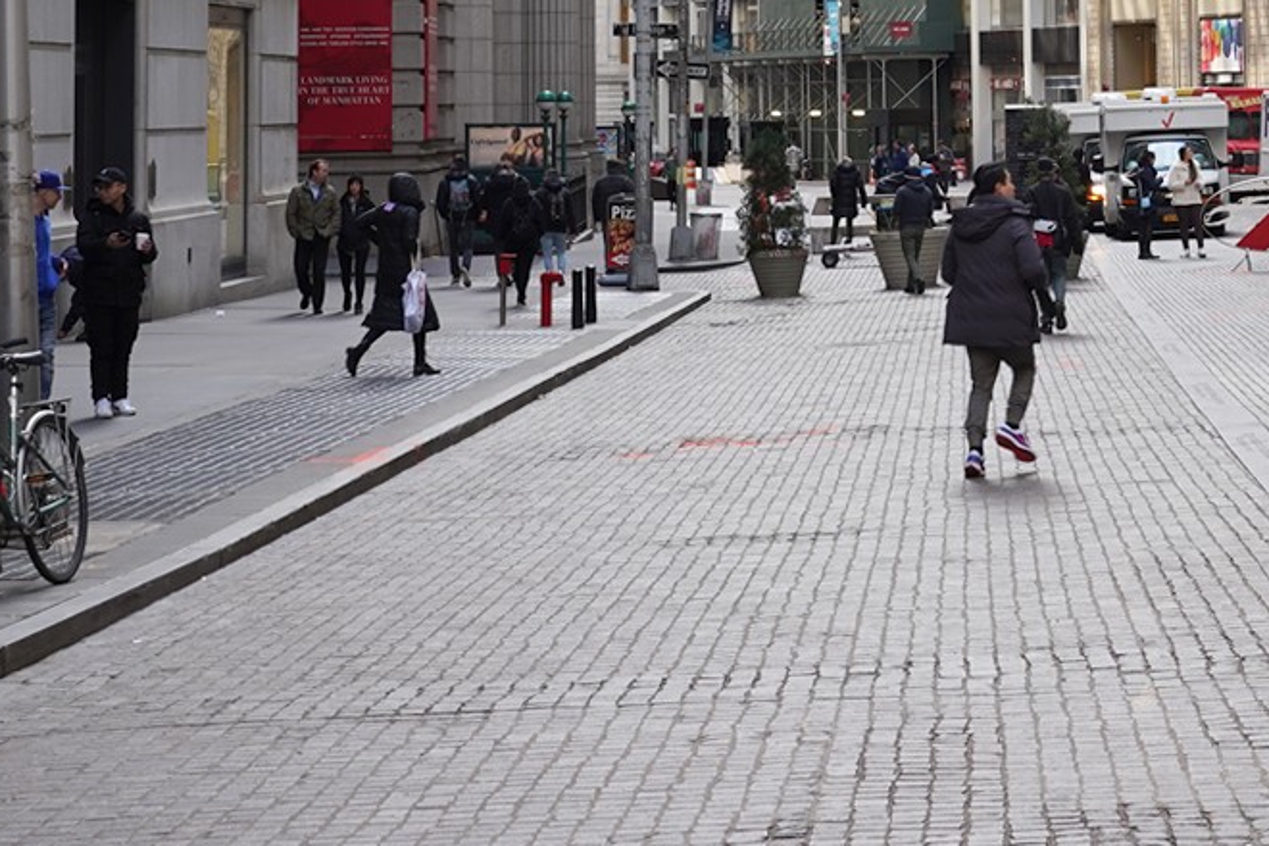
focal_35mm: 103
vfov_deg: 12.8
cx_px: 1131
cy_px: -286
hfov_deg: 19.5
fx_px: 3630
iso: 400
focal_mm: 34
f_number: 7.1
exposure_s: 1/100
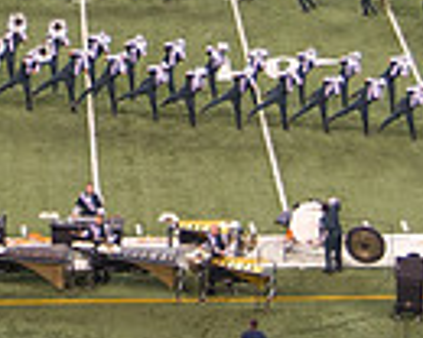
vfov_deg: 7.0
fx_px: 2767
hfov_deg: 8.7
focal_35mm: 221
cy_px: 37
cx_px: 80
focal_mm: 32
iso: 640
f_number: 3.8
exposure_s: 1/200
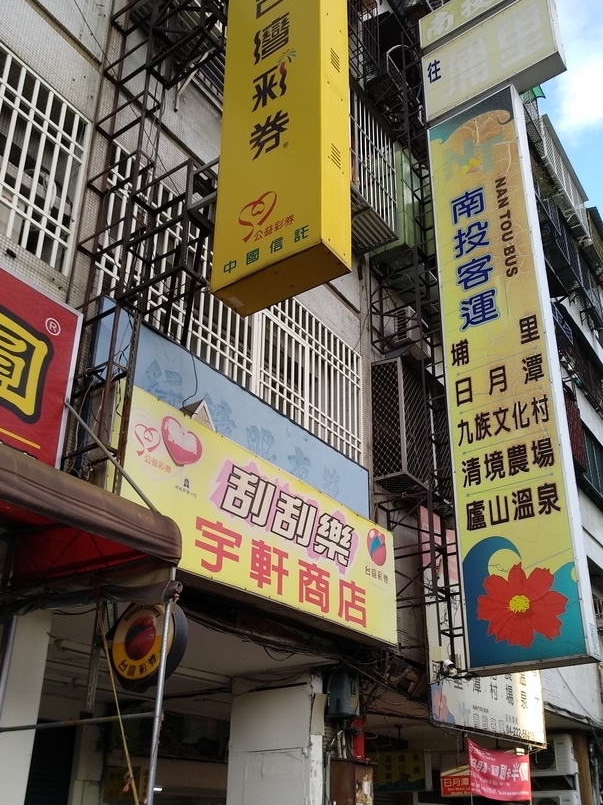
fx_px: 651
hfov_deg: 49.7
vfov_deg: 62.7
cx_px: 328
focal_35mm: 28
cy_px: 499
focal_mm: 3.81
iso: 125
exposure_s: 1/181
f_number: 2.2
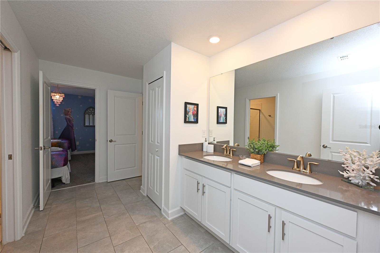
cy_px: 126
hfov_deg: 104.3
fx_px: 148
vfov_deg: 81.2
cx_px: 190
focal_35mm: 14
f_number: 9
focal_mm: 14
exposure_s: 1/60
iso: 800
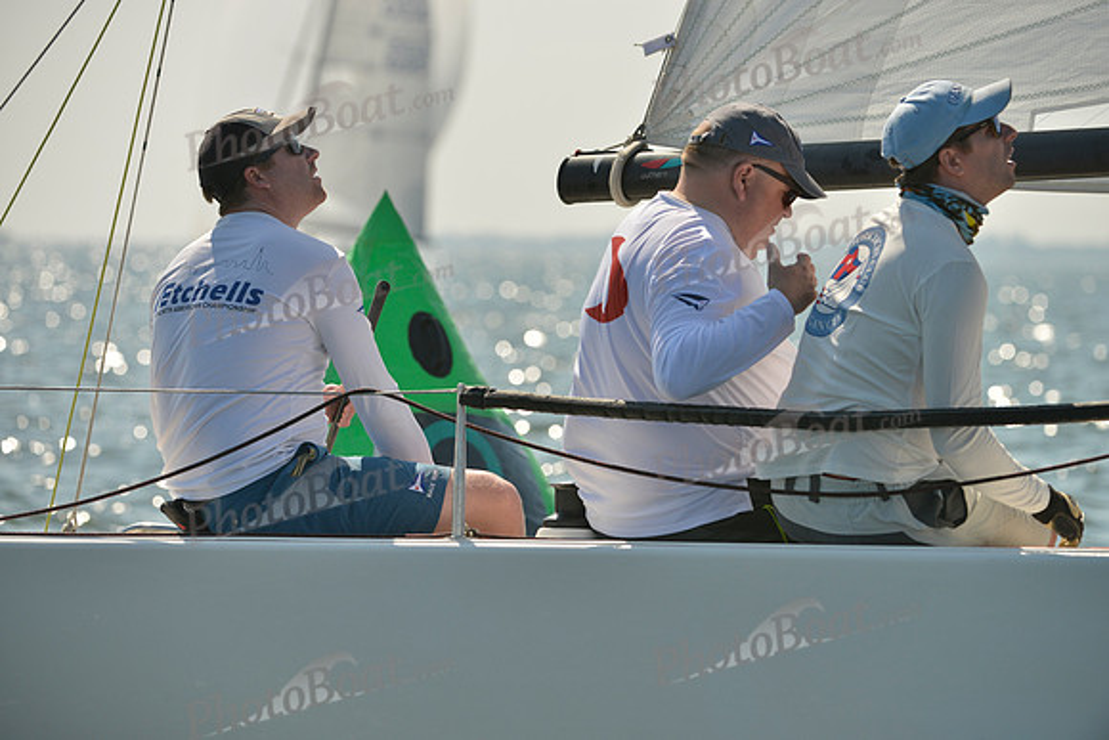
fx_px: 8011
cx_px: 554
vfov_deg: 5.3
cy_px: 370
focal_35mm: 260
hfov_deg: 7.9
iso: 280
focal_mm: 260
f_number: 7.1
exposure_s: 1/1600
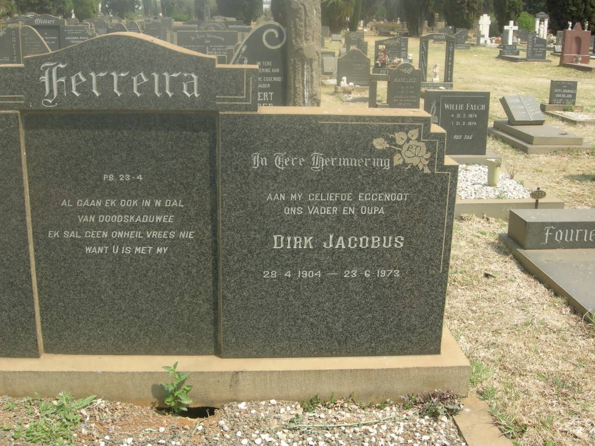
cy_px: 223
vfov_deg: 35.1
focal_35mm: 41
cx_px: 298
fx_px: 705
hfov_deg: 45.8
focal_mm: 8.5
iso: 64
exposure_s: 1/166
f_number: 5.1
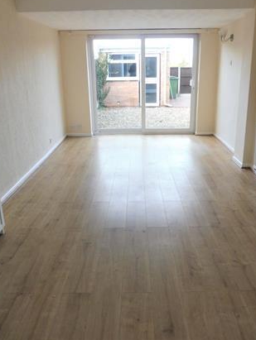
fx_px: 276
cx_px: 138
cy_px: 146
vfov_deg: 63.1
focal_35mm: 28
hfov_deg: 49.8
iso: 400
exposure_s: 1/50
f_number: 3.3
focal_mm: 4.3
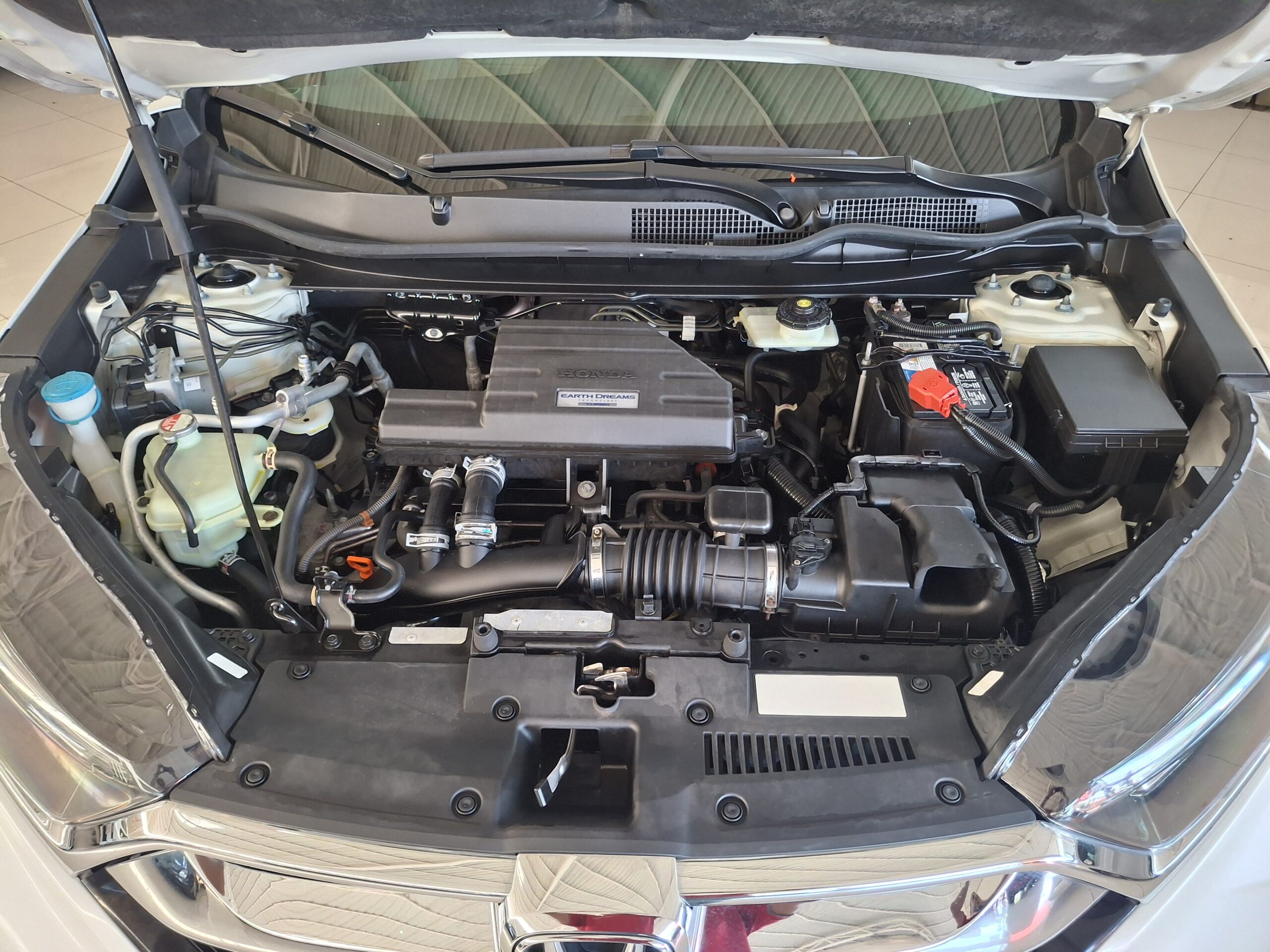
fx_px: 917
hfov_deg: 69.4
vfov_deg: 54.9
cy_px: 476
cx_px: 635
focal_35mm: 25
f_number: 1.8
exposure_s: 1/40
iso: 200
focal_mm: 4.69
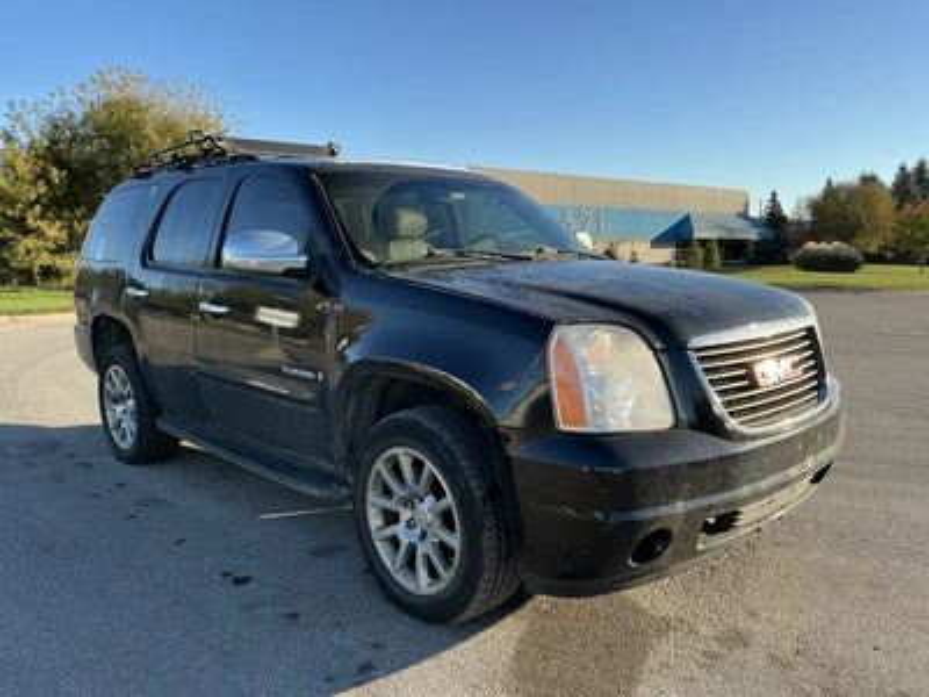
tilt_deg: -4.3
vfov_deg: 49.7
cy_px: 348
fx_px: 751
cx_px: 464
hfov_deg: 63.4
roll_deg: +0.1
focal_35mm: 28
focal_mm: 3
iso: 25
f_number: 1.8
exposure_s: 1/691
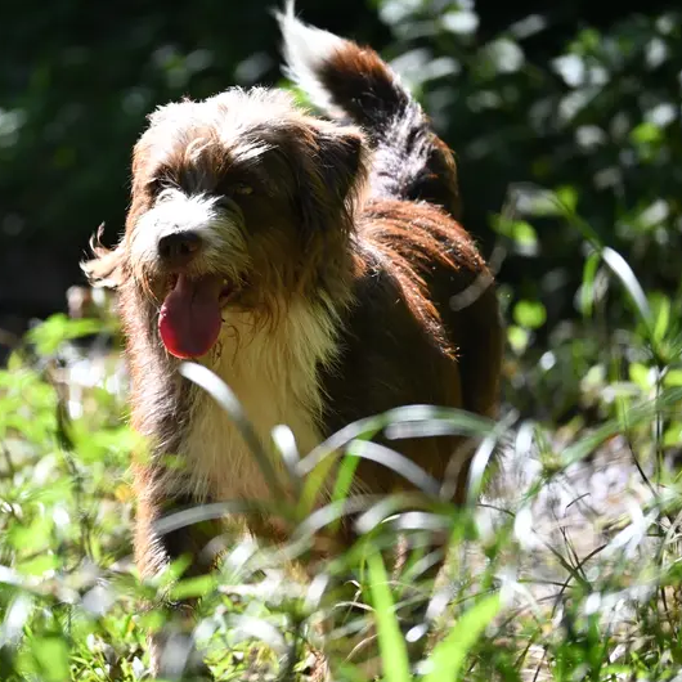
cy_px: 342
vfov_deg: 3.6
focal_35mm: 481
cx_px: 197
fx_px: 10722
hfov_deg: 3.6
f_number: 6.3
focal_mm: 250
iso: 450
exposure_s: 1/500
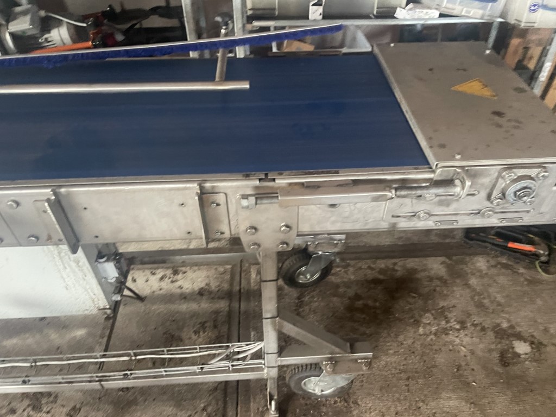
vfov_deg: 53.1
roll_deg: -0.9
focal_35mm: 26
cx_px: 278
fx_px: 418
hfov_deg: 67.3
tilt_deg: -41.5
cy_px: 208
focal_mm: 4.2
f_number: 1.6
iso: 500
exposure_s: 1/48
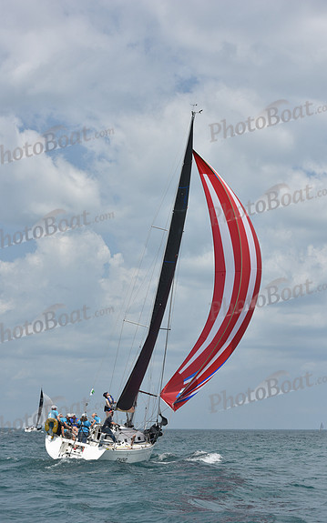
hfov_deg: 18.1
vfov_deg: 28.6
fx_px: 1027
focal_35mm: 72
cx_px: 162
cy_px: 263
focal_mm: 70
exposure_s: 1/1250
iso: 250
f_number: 9
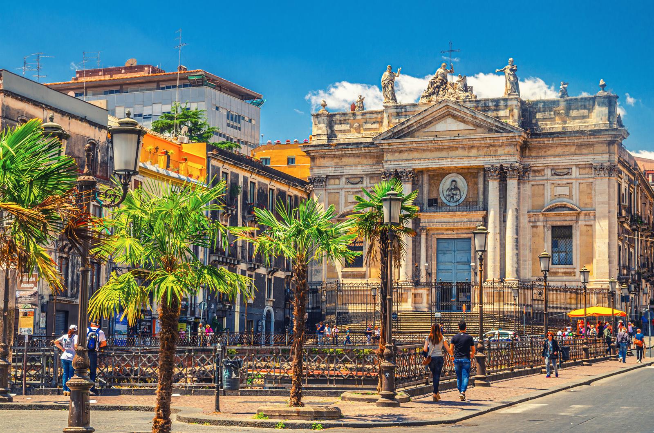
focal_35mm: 75
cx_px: 327
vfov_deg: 18.1
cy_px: 216
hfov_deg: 27.0
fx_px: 1360
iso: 100
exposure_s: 1/50
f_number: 9
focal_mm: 50
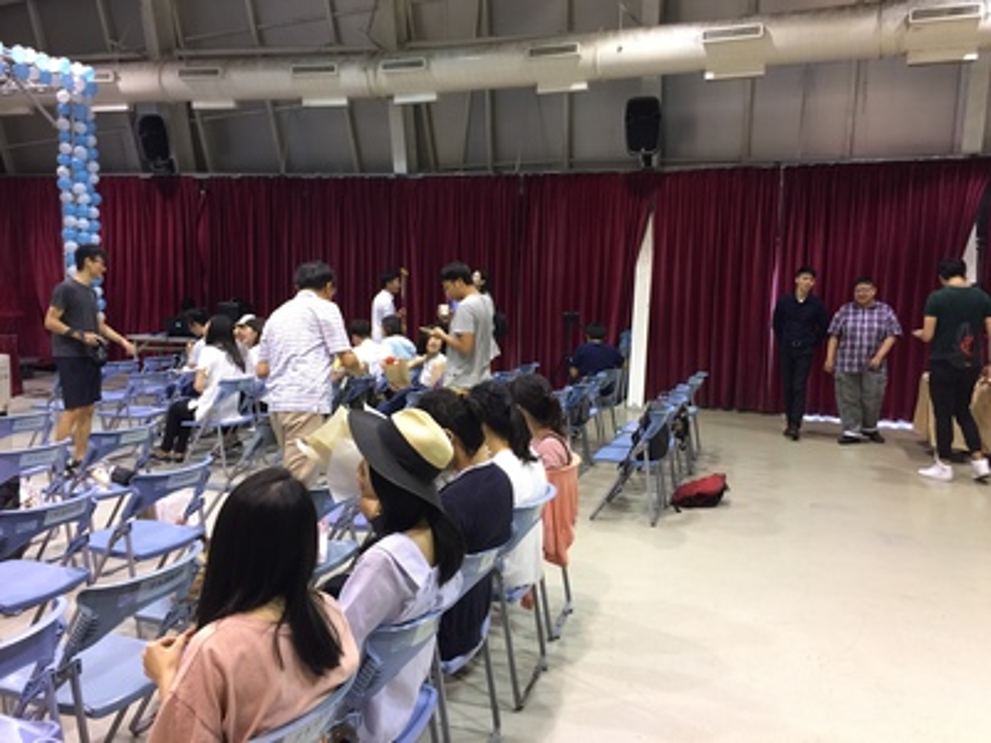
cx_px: 496
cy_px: 372
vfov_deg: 48.2
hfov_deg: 61.7
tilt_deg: -6.2
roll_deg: -2.1
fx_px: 830
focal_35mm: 29
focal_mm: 4.15
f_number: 2.2
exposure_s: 1/15
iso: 64
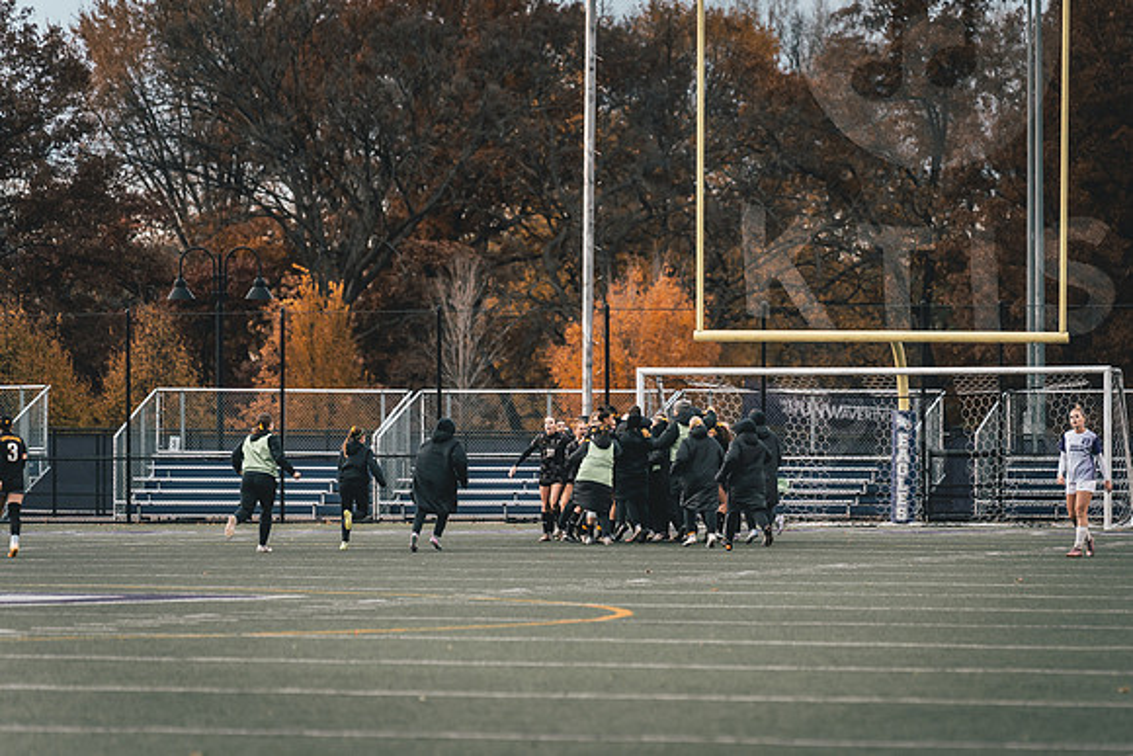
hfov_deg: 10.1
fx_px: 6409
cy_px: 442
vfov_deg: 6.8
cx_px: 702
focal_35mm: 204
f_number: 2.8
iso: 800
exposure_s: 1/1600
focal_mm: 150
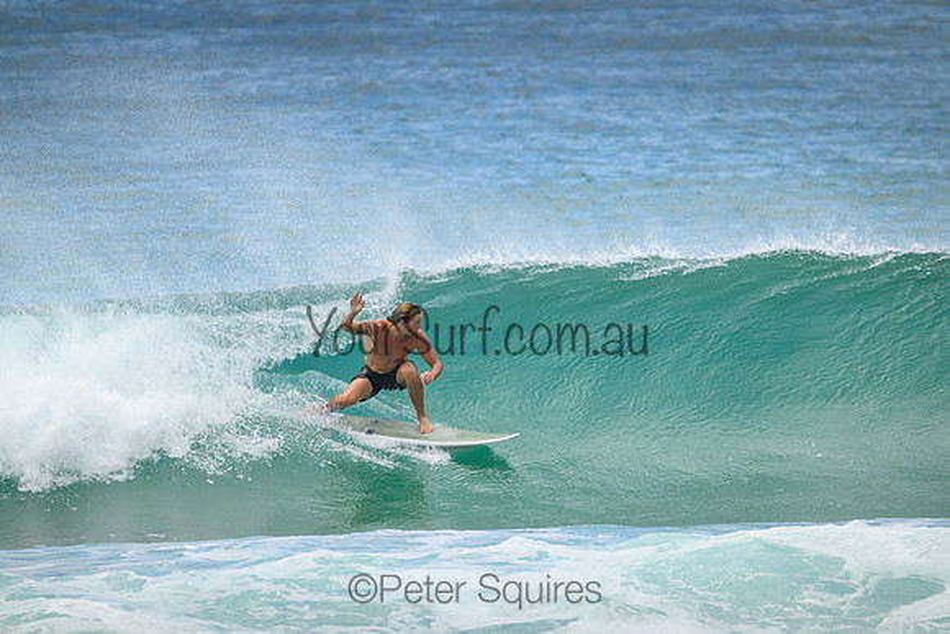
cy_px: 317
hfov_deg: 2.6
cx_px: 475
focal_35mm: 800
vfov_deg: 1.7
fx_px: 21115
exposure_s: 1/3200
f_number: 11
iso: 1600
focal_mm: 800
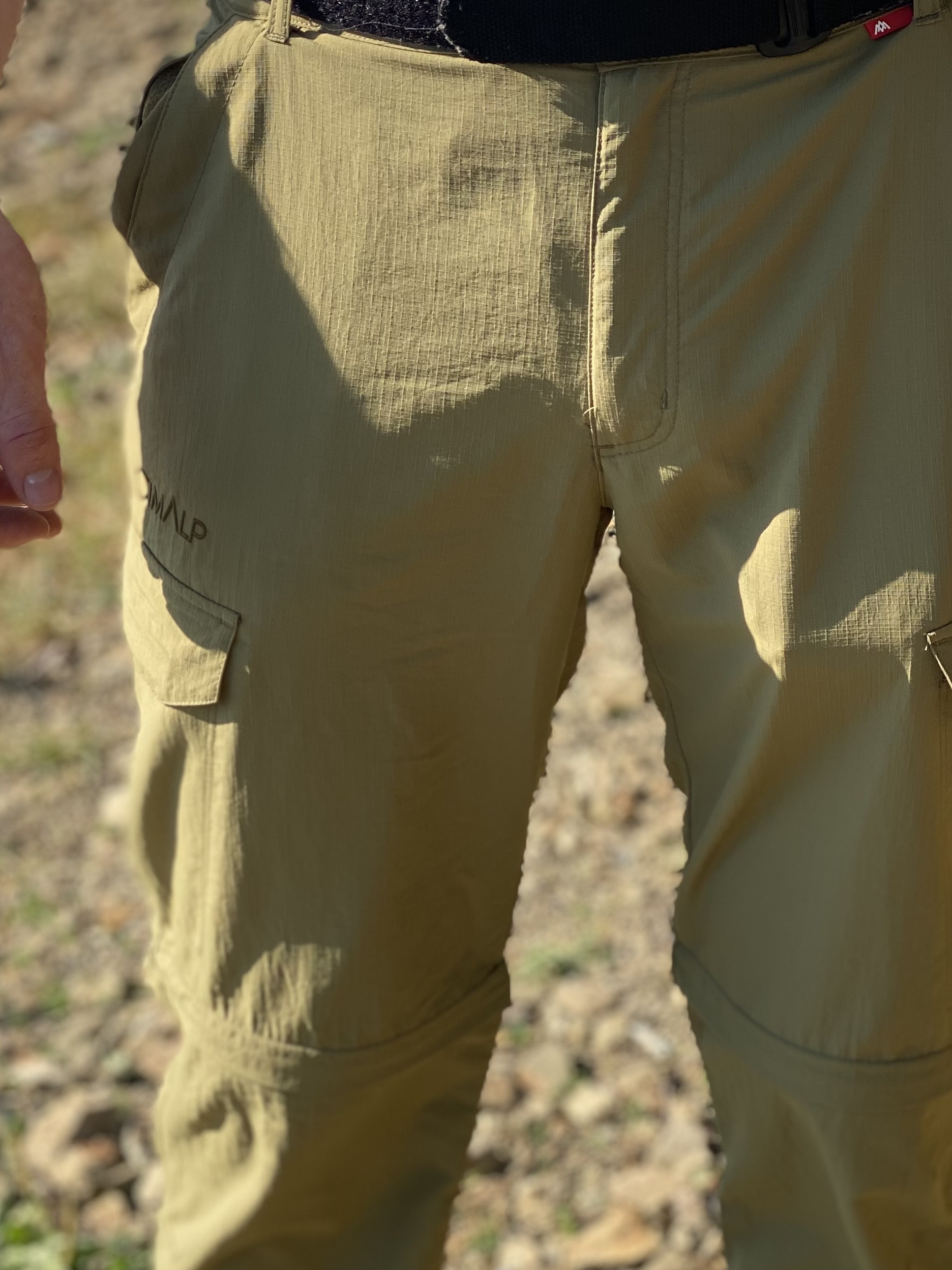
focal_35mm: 84
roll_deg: -2.2
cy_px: 727
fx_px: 3080
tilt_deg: -22.6
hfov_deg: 17.6
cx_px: 511
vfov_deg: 23.3
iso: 20
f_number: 2
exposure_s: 1/666
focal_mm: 6
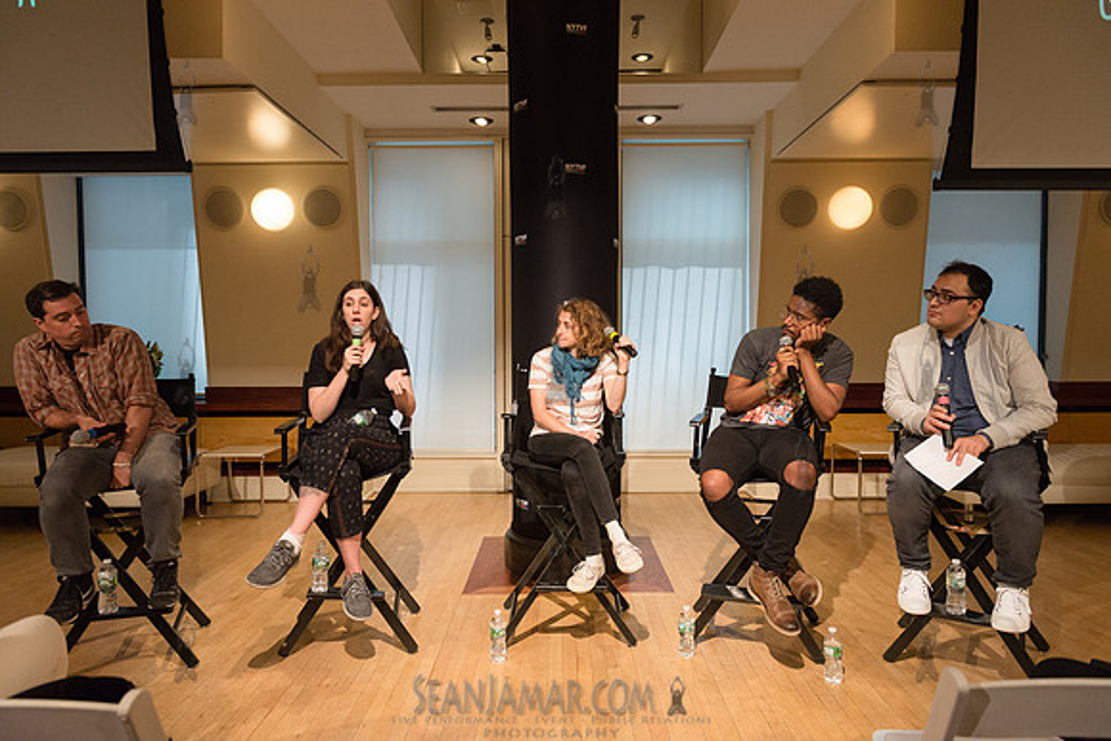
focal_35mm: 24
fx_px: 741
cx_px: 556
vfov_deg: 53.2
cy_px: 370
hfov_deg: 73.7
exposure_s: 1/400
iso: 2500
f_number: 4
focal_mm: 24
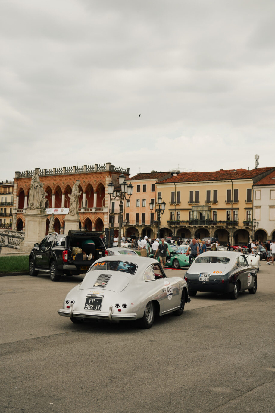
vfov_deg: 41.9
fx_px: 539
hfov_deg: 28.6
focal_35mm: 47
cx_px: 138
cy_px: 208
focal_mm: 46
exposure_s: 1/250
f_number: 4
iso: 100
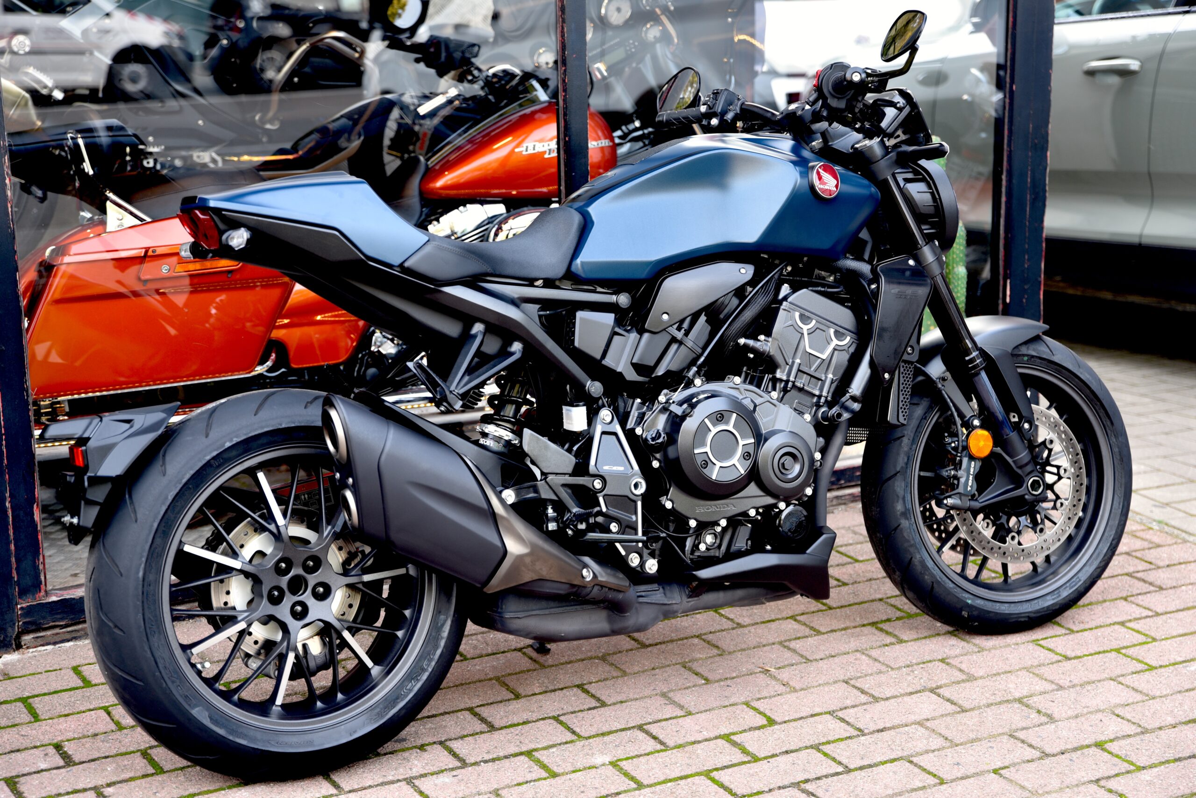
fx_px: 2060
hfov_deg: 32.4
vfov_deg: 21.9
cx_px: 598
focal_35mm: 62
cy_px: 399
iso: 200
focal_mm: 62
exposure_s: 1/60
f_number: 3.5
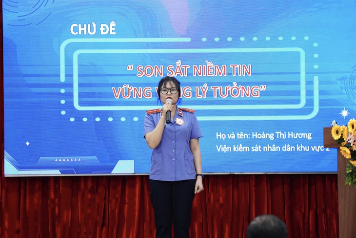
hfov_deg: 19.5
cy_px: 119
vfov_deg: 13.0
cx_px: 178
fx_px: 1038
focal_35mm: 105
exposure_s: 1/160
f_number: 2.8
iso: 1000
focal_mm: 70
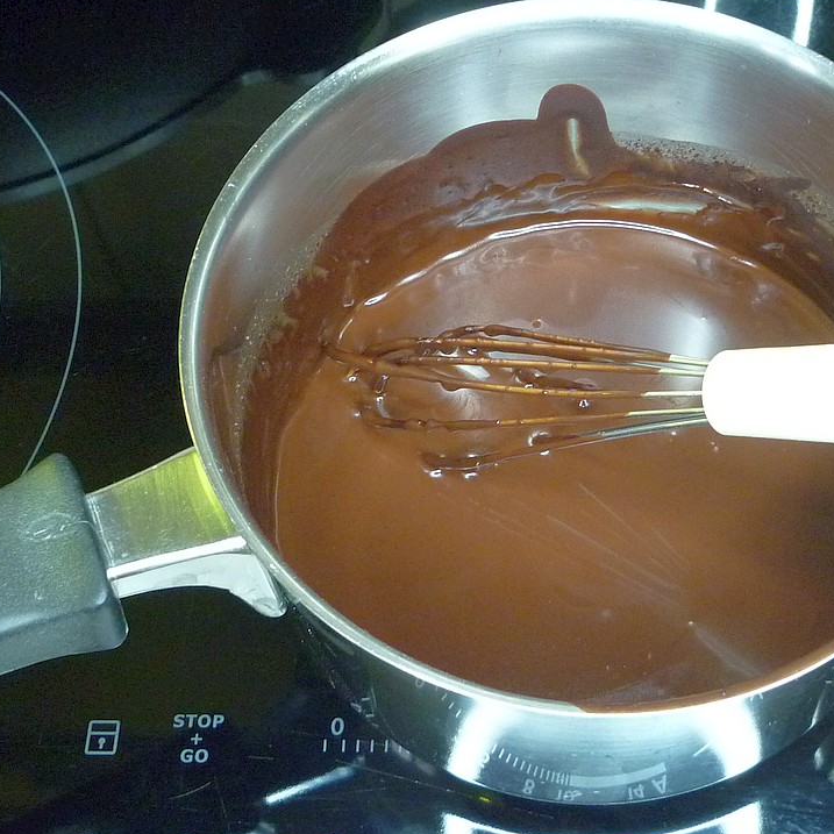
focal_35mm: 53
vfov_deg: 32.2
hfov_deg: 31.9
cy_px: 400
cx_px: 577
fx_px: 1445
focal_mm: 5.5
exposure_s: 1/25
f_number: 2.8
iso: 400
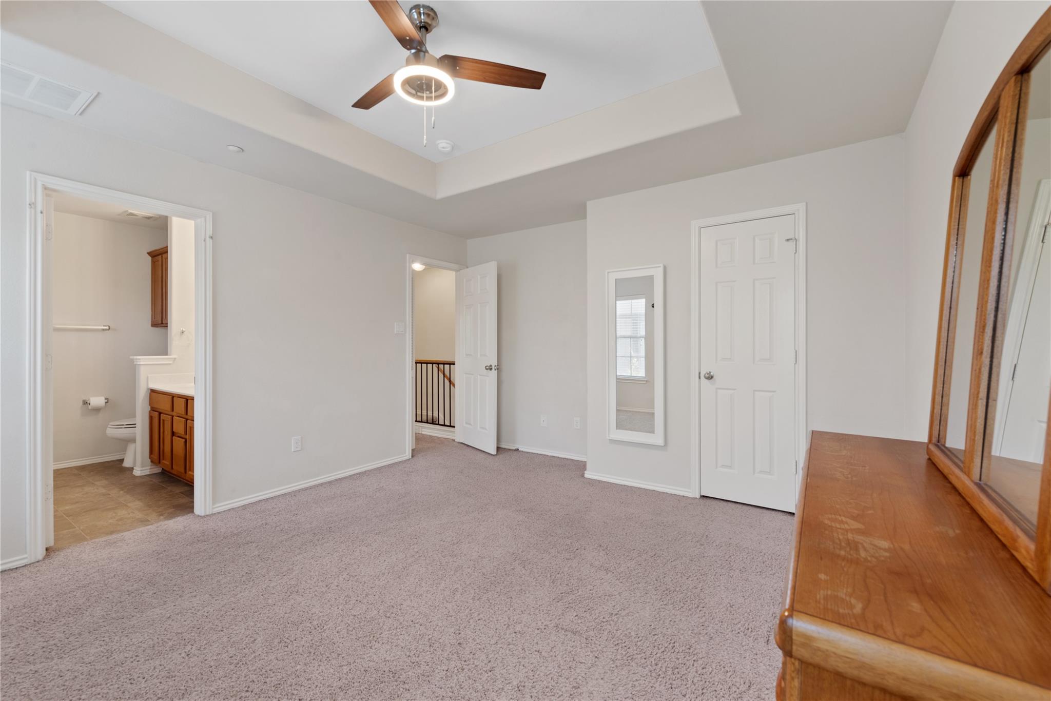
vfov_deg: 77.3
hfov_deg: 100.4
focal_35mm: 15
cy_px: 350
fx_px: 438
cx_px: 526
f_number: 8
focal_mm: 15
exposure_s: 1/3
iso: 400
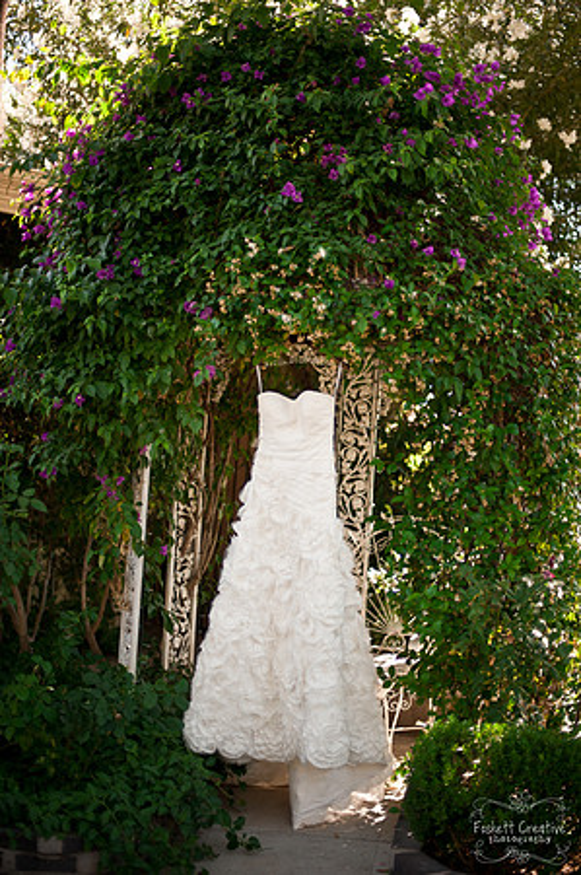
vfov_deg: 39.6
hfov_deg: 26.9
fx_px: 1213
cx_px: 290
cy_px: 438
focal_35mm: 50
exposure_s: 1/1000
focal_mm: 50
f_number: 1.4
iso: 200
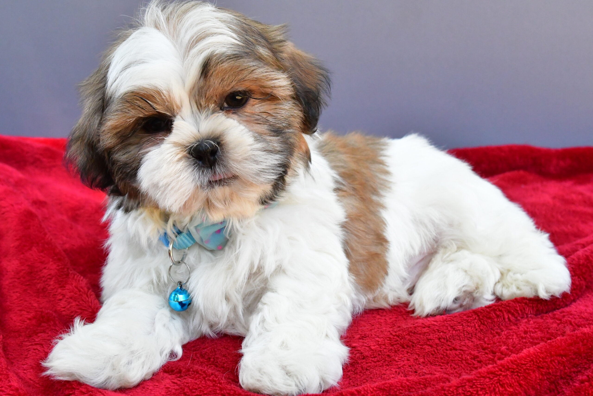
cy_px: 198
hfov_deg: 46.4
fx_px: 692
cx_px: 296
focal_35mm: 42
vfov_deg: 31.9
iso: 5000
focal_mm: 28
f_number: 11
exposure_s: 1/400
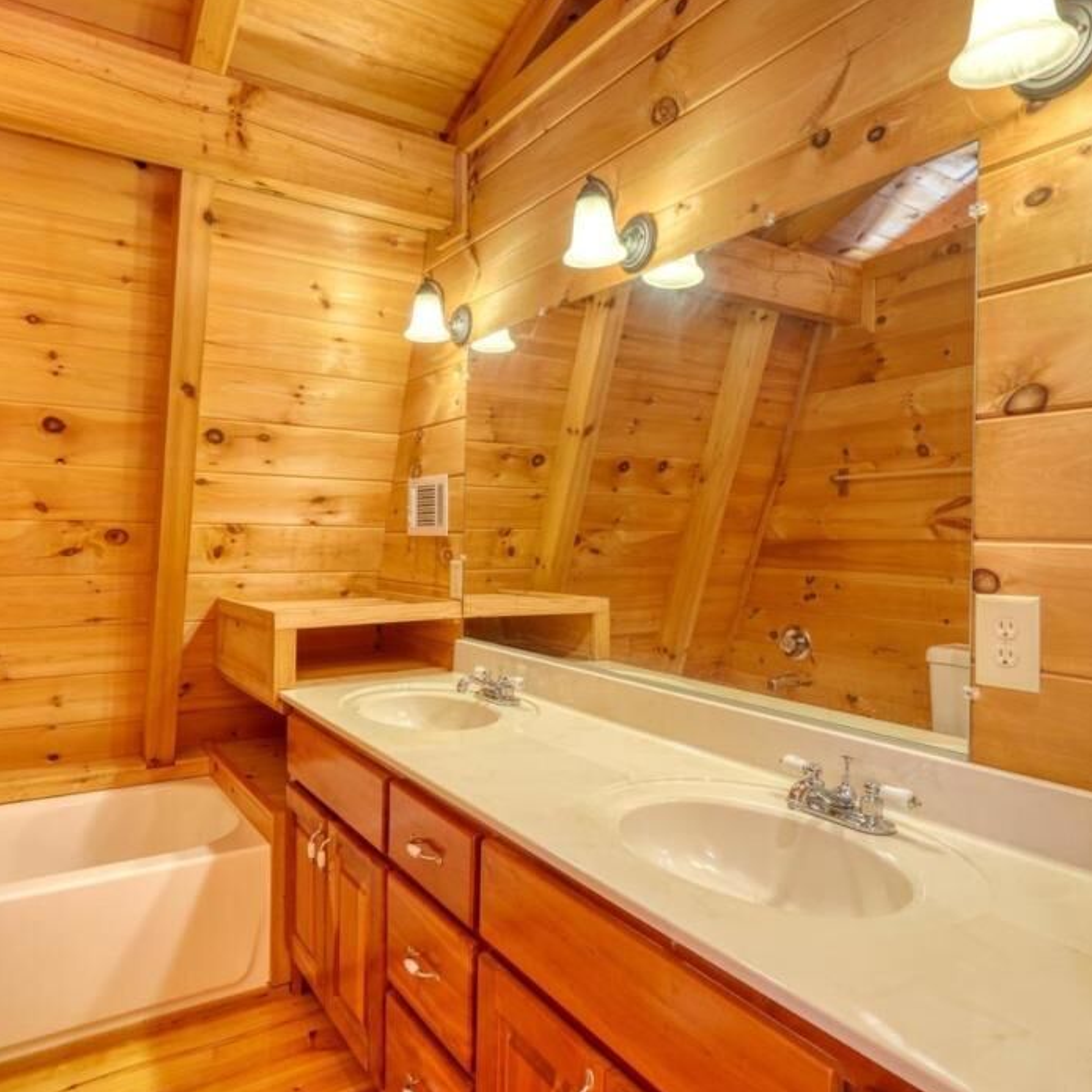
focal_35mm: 22
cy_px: 544
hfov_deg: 69.6
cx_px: 511
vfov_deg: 69.6
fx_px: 785
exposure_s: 1.3
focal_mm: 10
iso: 100
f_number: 8
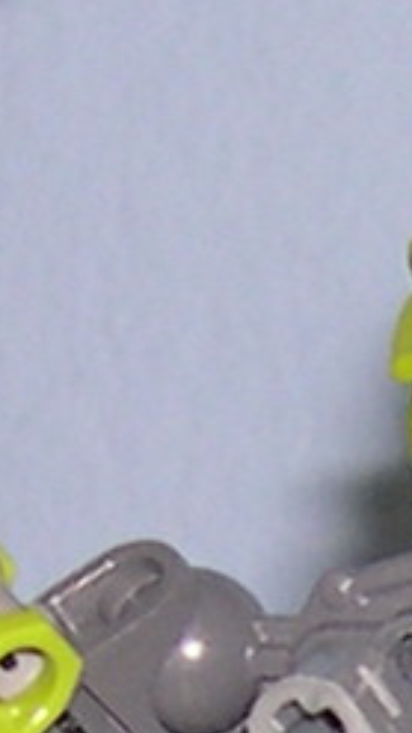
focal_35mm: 381
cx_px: 738
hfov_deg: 3.2
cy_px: 1172
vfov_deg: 5.6
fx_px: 7397
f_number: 2.8
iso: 100
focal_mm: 8
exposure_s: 1/60
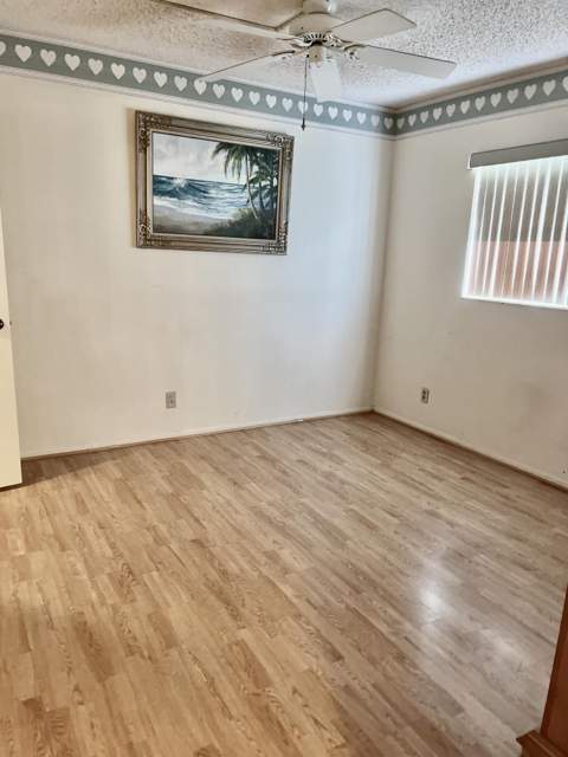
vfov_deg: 67.3
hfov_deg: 53.1
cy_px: 378
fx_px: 569
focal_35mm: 26
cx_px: 284
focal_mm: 5.7
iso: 400
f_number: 1.5
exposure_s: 1/40
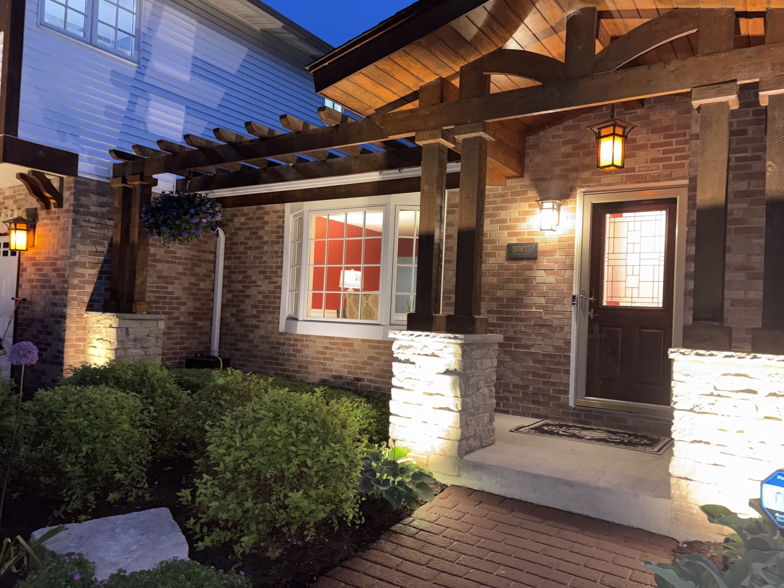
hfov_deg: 67.3
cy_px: 294
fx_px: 589
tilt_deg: +1.2
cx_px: 392
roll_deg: -2.3
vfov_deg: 53.1
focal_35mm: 26
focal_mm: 5.96
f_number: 1.6
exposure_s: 1/6
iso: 400
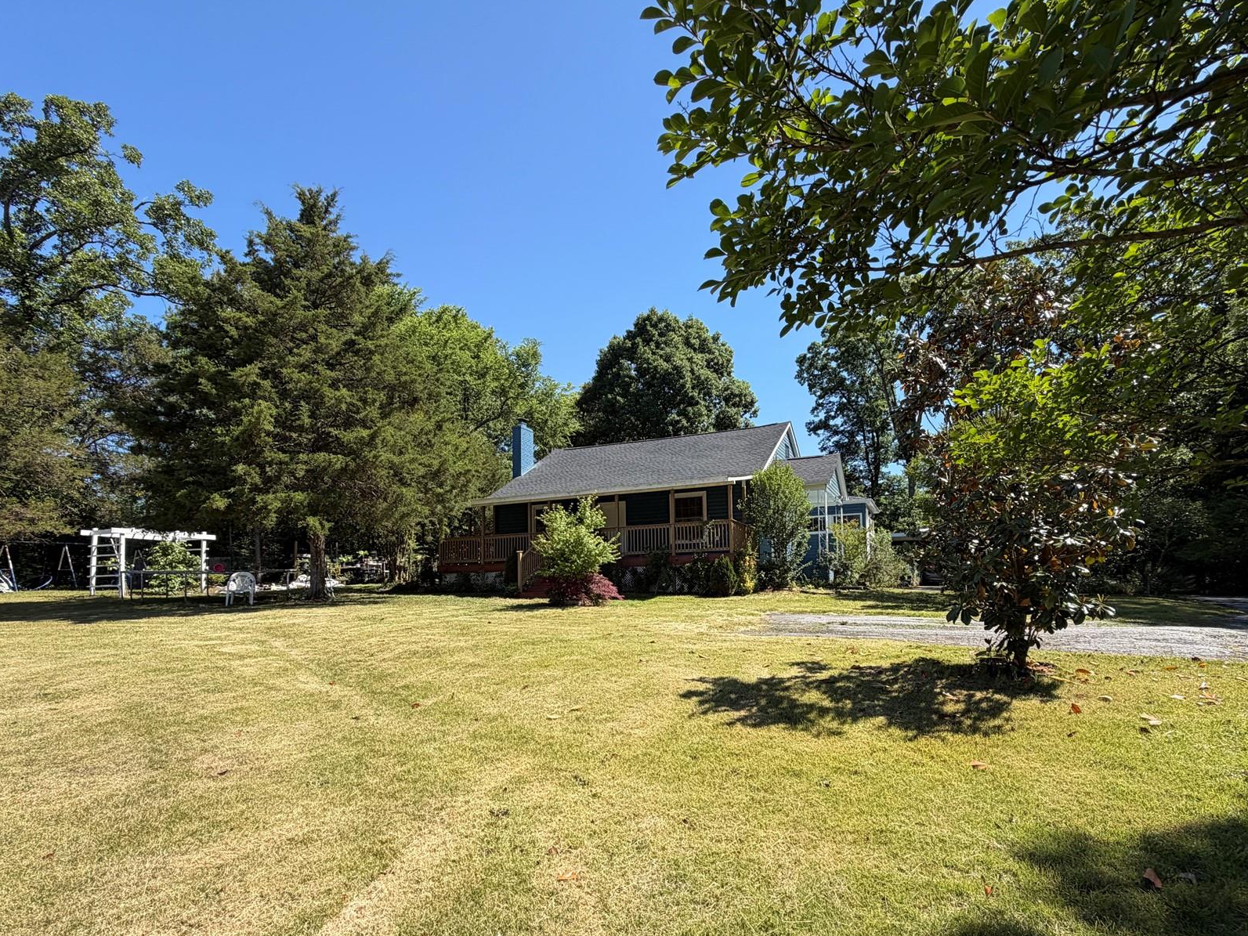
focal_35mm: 18
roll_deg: +0.7
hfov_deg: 87.7
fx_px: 649
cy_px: 556
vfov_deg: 70.9
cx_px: 660
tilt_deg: +2.2
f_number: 2.2
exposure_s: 1/770
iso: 40
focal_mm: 2.22
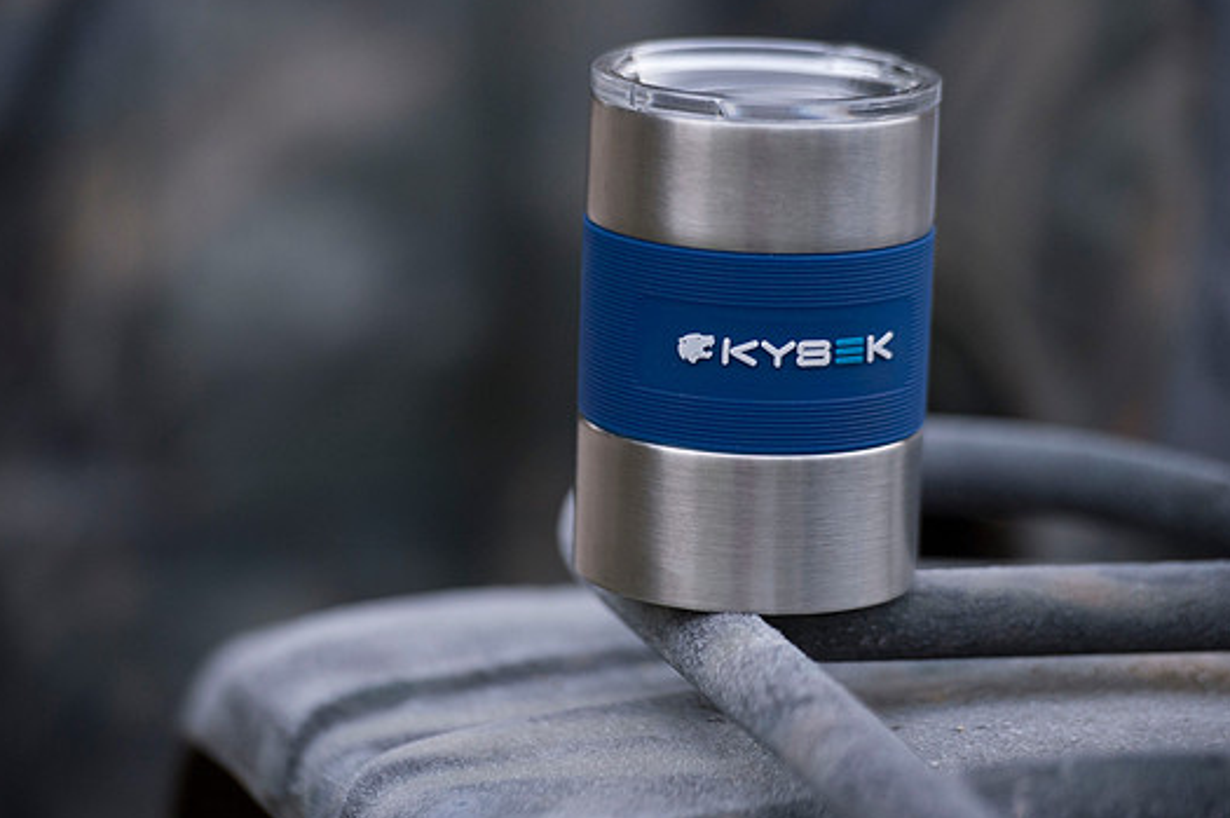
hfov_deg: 9.3
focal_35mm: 221
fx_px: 7544
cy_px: 384
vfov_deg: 6.2
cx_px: 590
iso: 2500
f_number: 2.8
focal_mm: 200
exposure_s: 1/200
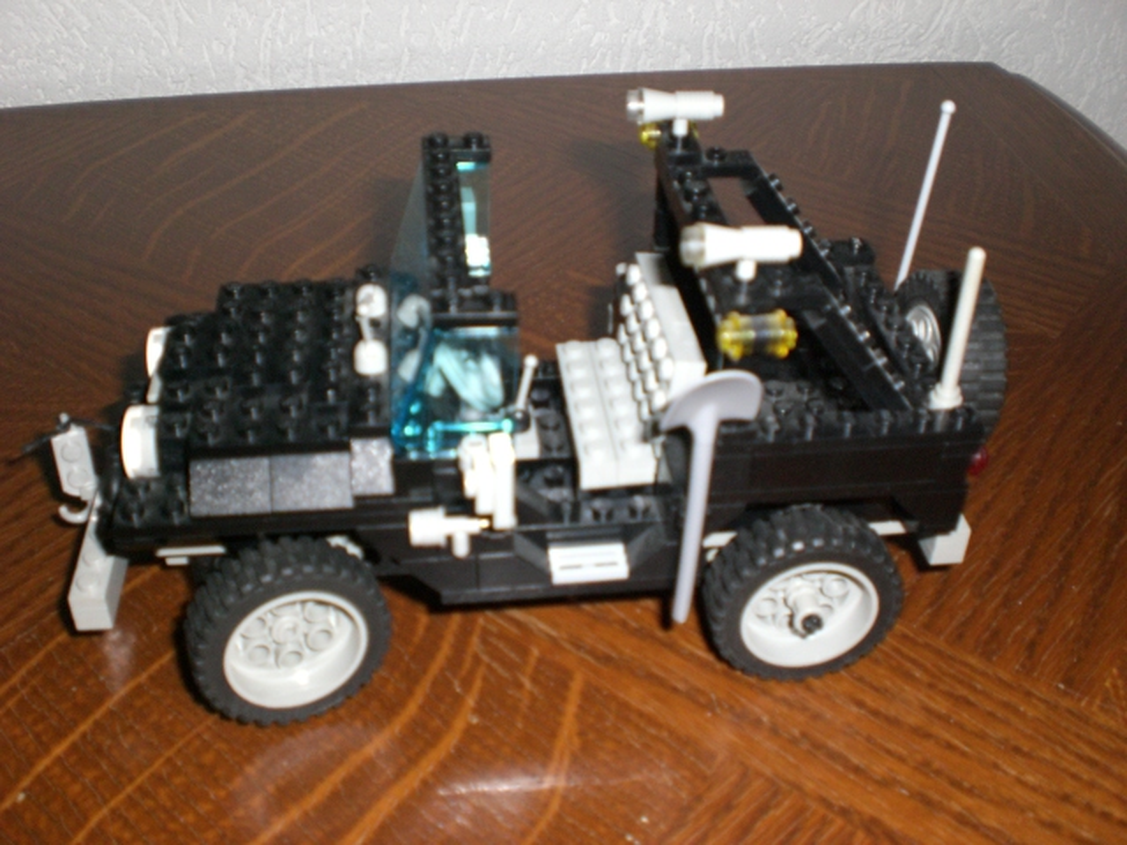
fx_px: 1237
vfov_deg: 37.7
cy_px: 422
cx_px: 564
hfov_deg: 49.0
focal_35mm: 38
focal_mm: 6.3
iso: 200
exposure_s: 1/60
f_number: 3.1
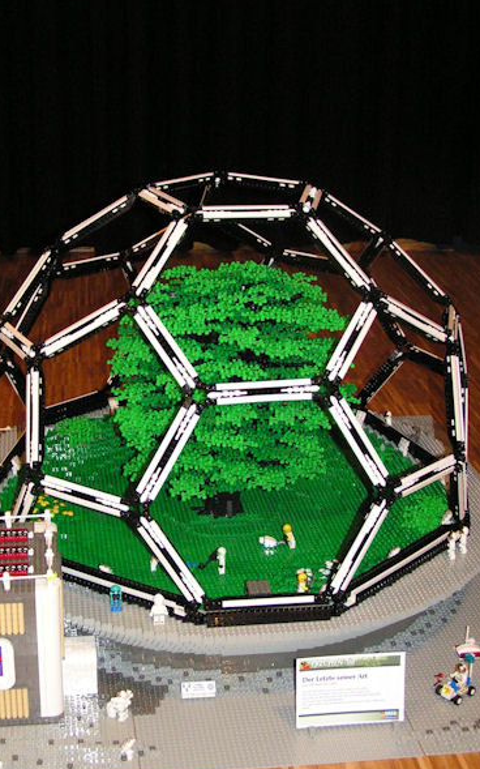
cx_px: 194
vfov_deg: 37.5
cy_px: 413
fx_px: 1131
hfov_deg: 23.9
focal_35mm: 54
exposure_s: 1/50
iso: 200
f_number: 2.8
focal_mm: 7.4
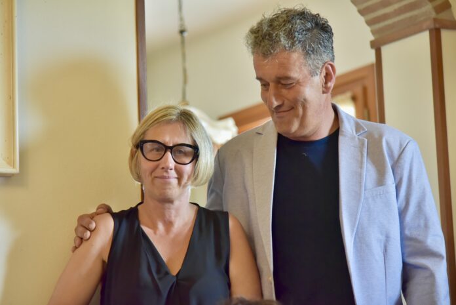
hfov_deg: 18.6
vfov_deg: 12.5
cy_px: 152
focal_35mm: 110
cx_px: 228
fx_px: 1394
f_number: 4
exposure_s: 1/200
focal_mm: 110
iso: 3200
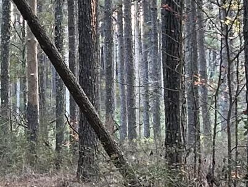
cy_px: 28
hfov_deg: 10.0
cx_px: -42
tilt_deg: +2.1
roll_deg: +2.3
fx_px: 1391
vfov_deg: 7.6
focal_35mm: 194
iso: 125
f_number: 1.5
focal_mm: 5.7
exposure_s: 1/108
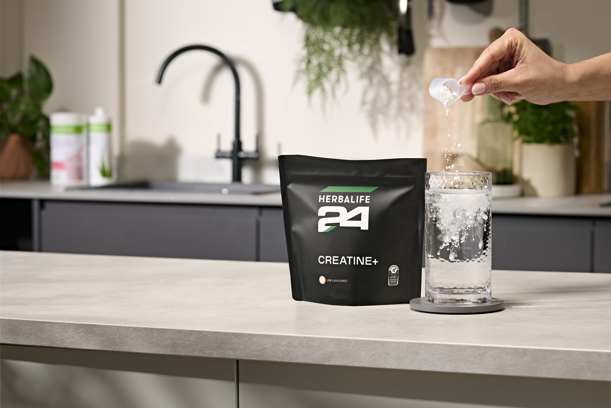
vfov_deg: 16.1
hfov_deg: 23.9
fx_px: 1443
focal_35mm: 85
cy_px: 204
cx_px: 306
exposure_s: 1/200
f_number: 8
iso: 64
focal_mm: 85
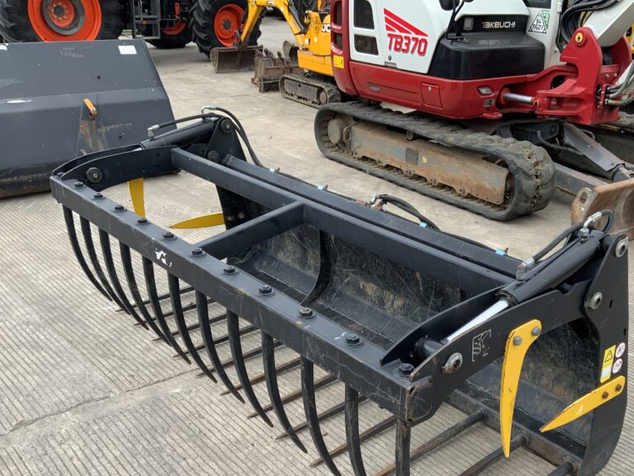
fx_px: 714
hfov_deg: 47.6
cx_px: 383
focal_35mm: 39
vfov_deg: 36.4
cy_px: 319
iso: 16
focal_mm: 3
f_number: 1.8
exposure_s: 1/305
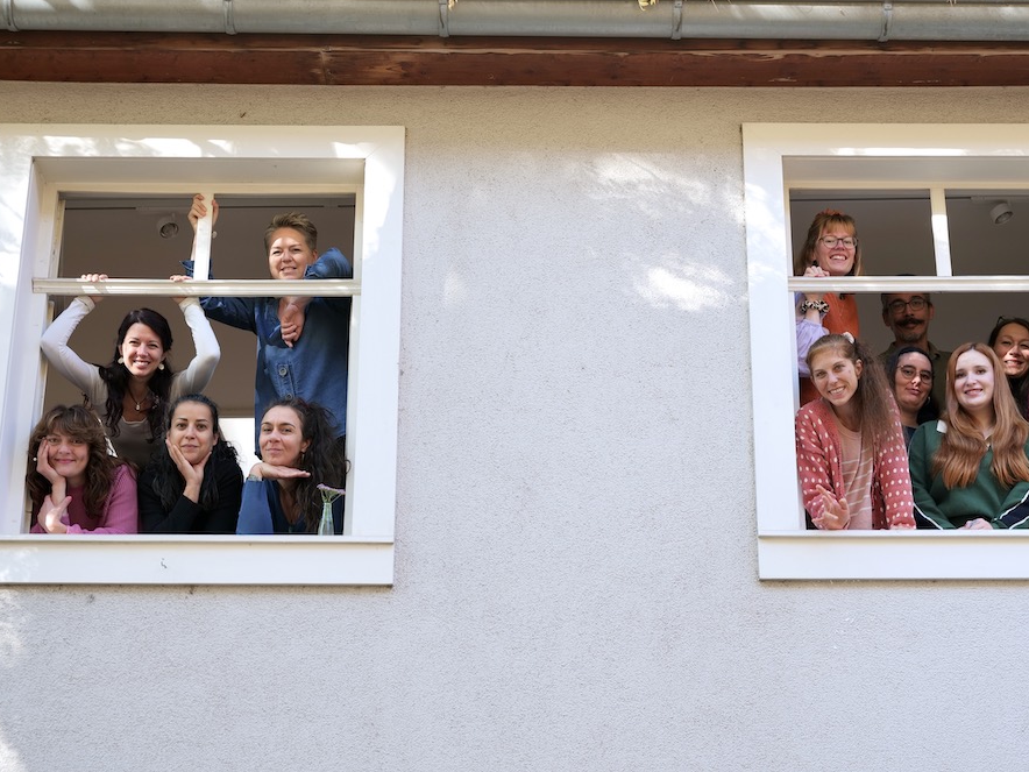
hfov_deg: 38.2
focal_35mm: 50
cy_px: 385
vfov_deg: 29.1
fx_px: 1486
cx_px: 555
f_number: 3.5
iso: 250
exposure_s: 1/100
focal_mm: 46
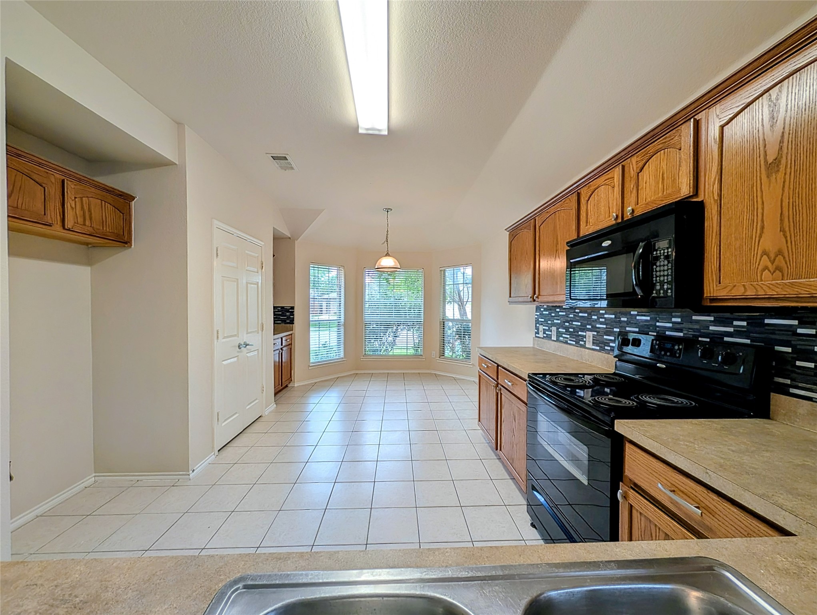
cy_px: 308
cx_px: 408
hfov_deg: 110.5
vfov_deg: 94.6
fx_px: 284
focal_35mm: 12
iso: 68
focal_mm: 2.02
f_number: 1.7
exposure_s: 1/120
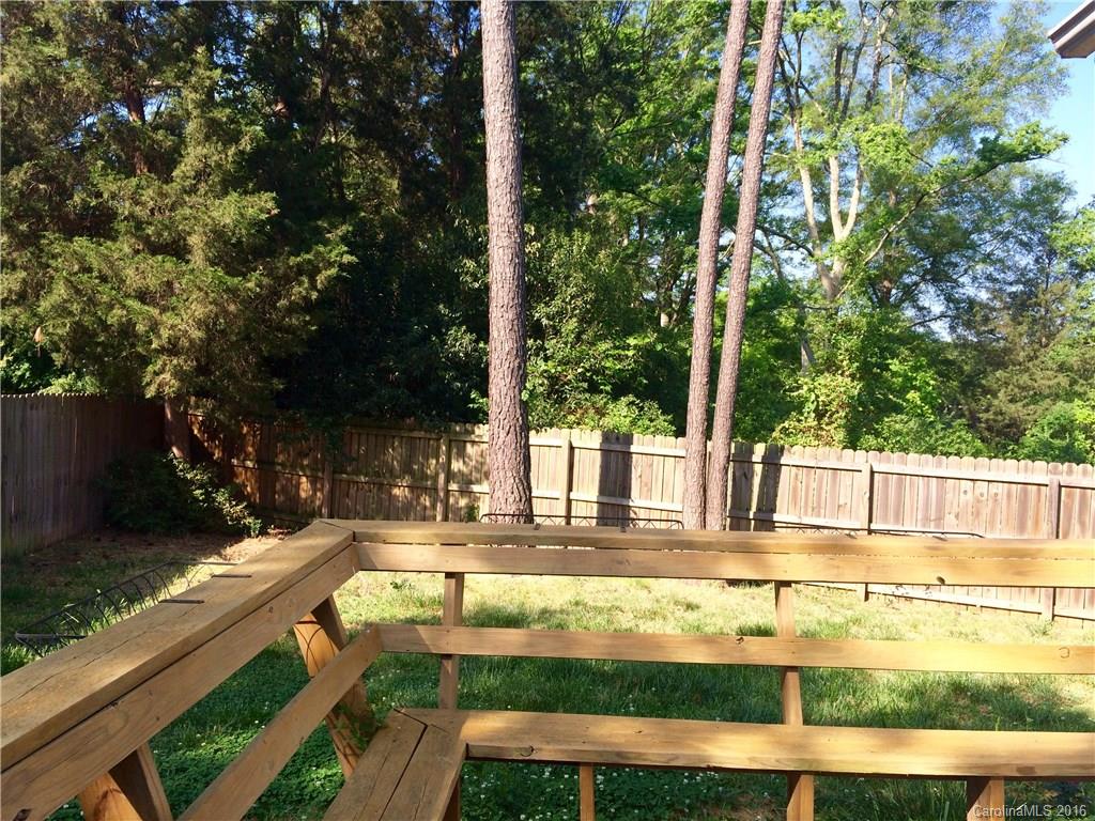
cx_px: 548
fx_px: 917
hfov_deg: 61.7
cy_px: 410
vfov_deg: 48.2
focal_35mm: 29
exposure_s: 1/684
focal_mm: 4.15
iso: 32
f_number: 2.2
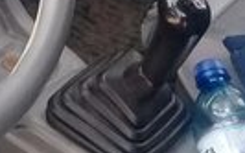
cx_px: -50
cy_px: -117
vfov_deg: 7.8
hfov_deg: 12.5
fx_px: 1088
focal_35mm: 163
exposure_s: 1/100
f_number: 2.2
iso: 100
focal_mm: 3.3
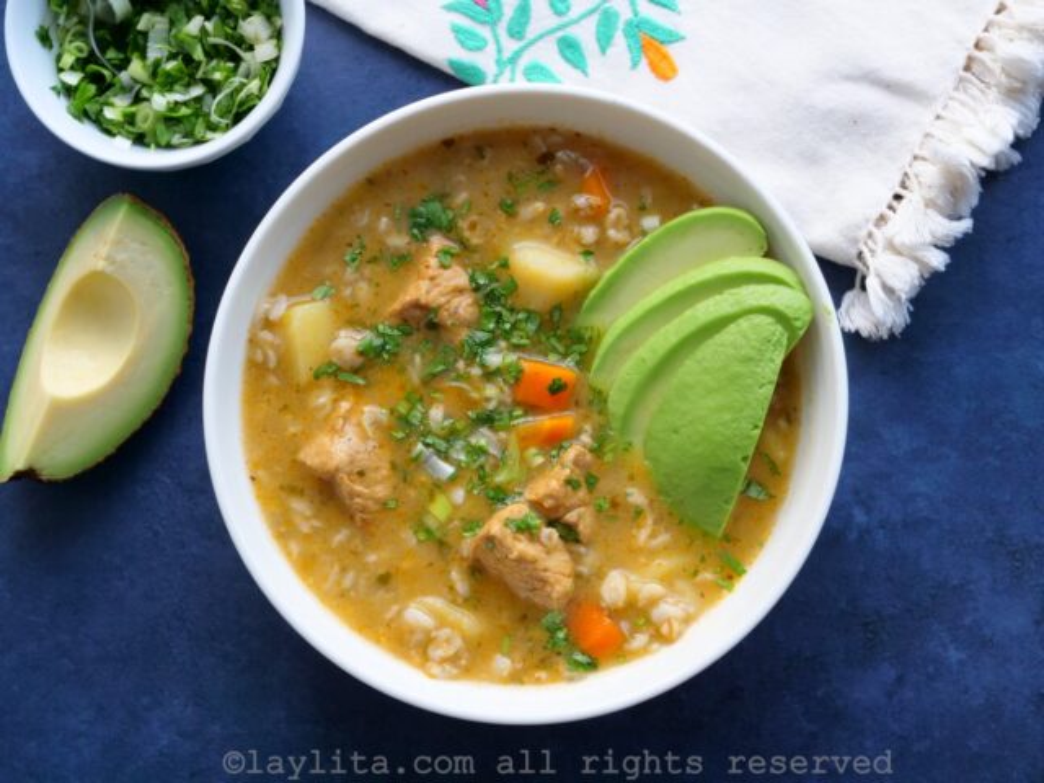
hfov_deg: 31.2
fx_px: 1870
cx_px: 522
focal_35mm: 62
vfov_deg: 23.7
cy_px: 392
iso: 500
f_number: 3.7
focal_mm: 31
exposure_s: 1/80
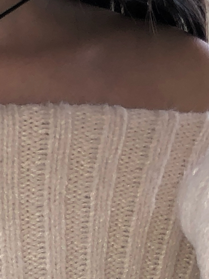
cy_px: 662
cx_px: -87
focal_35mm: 159
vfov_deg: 10.7
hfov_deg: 9.1
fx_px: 1279
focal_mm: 4
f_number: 1.8
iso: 40
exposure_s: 1/21
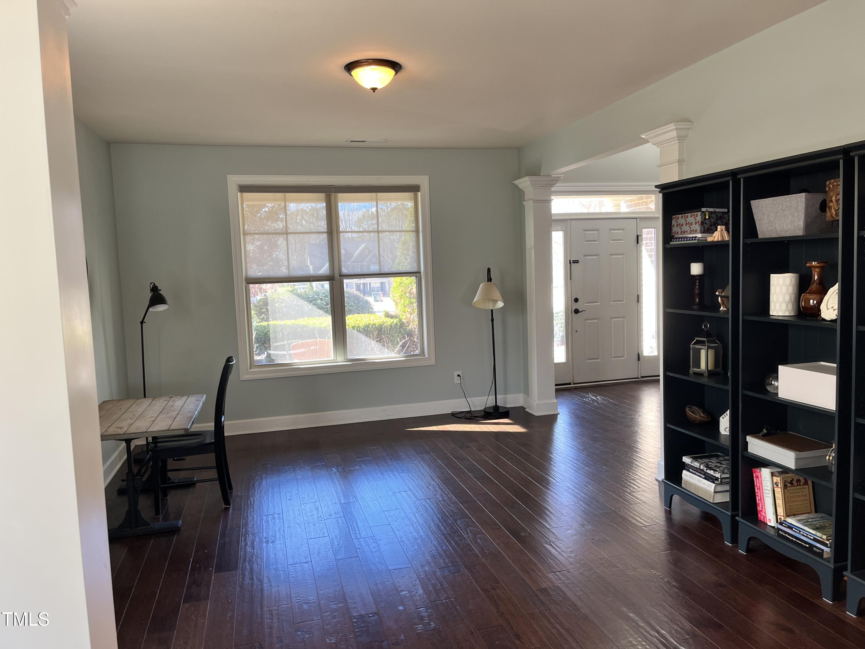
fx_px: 650
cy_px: 324
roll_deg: +2.9
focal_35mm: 26
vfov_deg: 53.1
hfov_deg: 67.3
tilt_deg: -4.3
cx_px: 432
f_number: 1.6
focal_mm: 5.1
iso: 64
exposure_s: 1/60
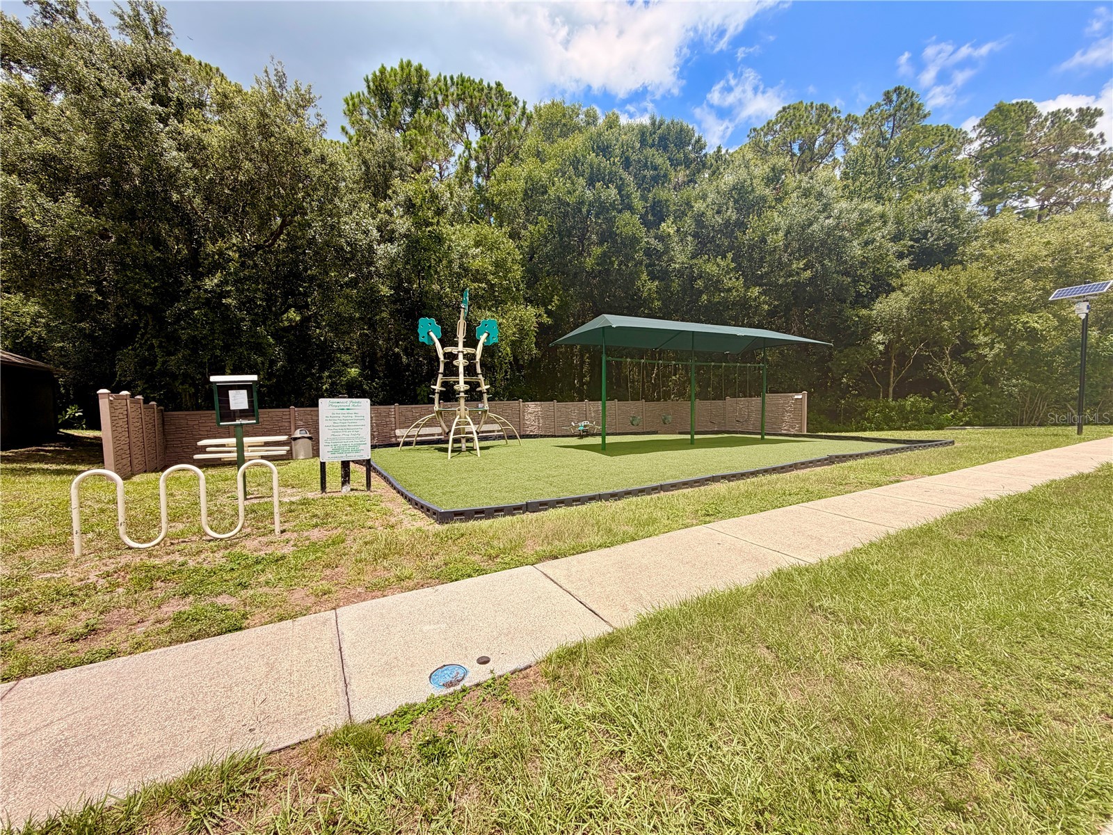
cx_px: 556
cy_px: 418
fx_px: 450
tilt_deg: -3.0
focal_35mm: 14
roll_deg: +1.6
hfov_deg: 102.1
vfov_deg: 85.7
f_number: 2.2
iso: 20
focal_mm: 2.22
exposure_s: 1/770
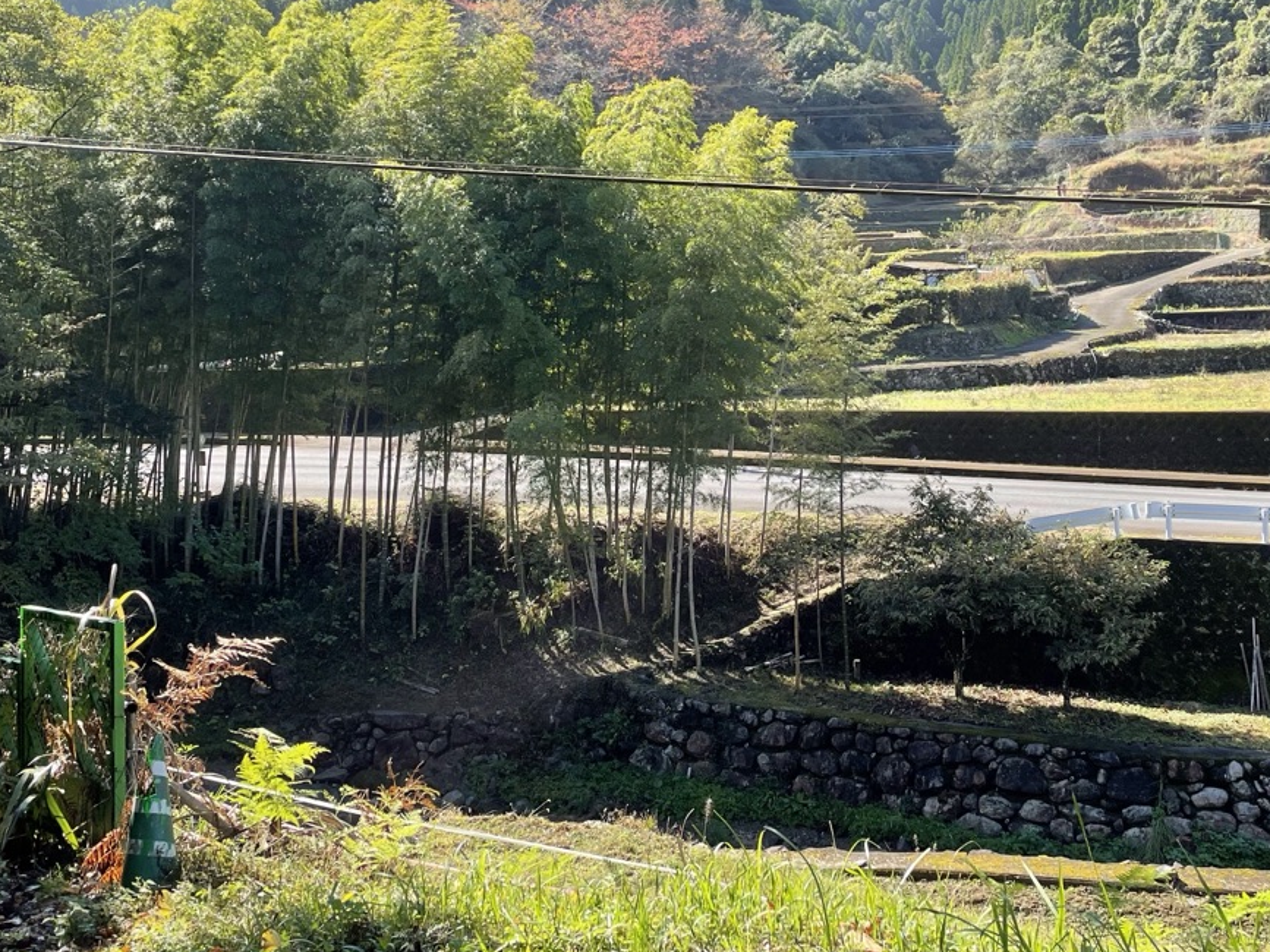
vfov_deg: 34.1
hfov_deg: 44.7
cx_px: 712
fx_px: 1541
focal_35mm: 42
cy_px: 346
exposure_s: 1/729
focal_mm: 4.2
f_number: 1.6
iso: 32
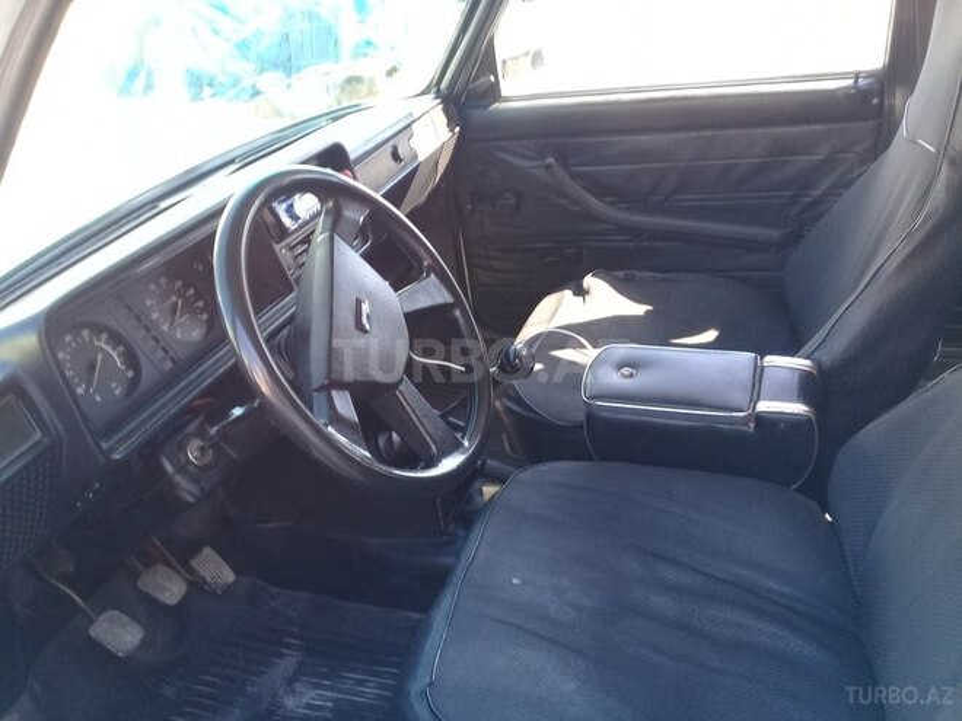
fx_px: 862
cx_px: 481
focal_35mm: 31
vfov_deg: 45.4
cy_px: 360
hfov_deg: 58.4
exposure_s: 1/40
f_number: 2.2
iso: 64
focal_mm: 3.3
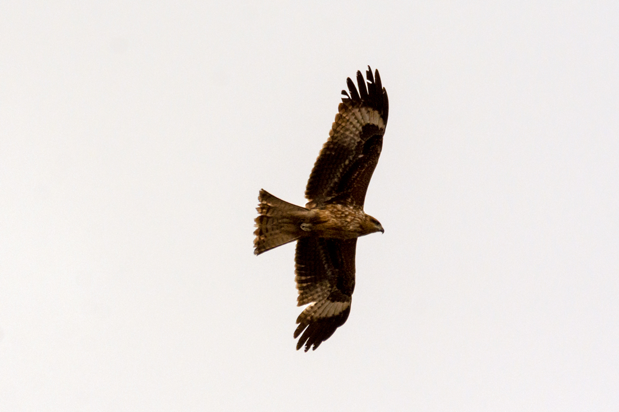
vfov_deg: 1.5
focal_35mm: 900
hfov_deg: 2.3
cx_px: 310
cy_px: 206
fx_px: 15474
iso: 800
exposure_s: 1/4000
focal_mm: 600
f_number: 6.3
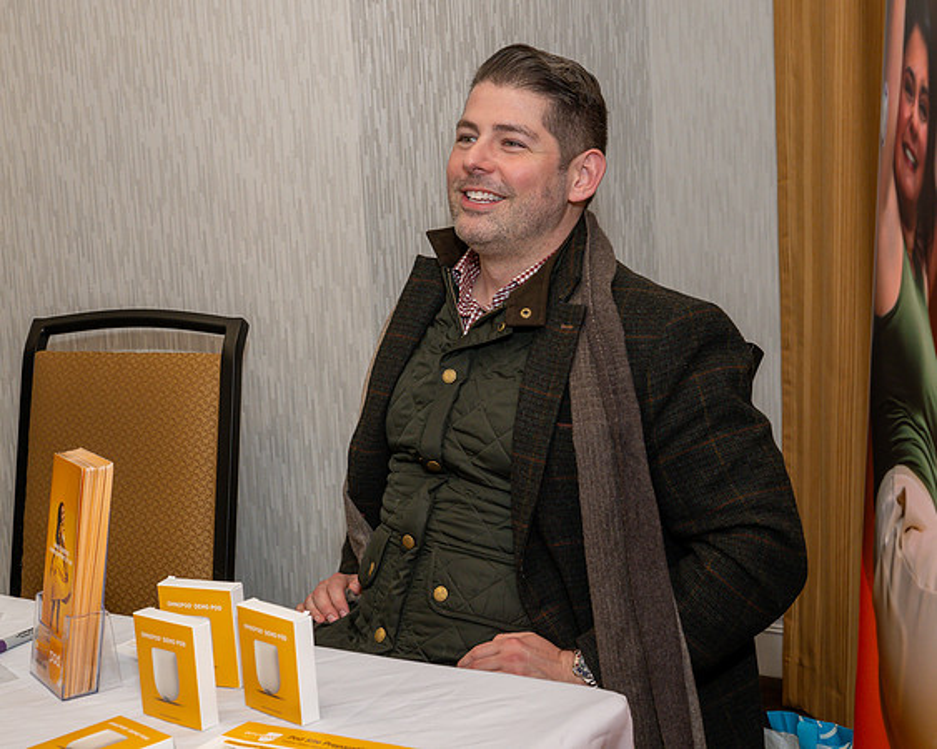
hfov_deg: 32.2
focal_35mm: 58
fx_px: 1621
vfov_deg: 26.0
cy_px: 365
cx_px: 407
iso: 640
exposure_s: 1/250
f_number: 8
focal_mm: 44
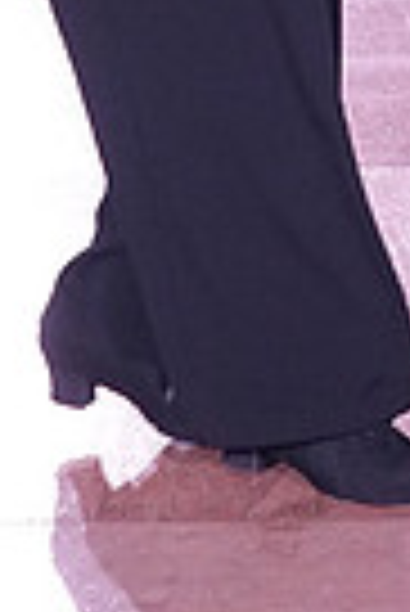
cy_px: -554
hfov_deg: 4.9
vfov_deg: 7.1
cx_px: 525
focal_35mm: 282
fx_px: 4805
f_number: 6.3
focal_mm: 44
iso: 3200
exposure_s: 1/250
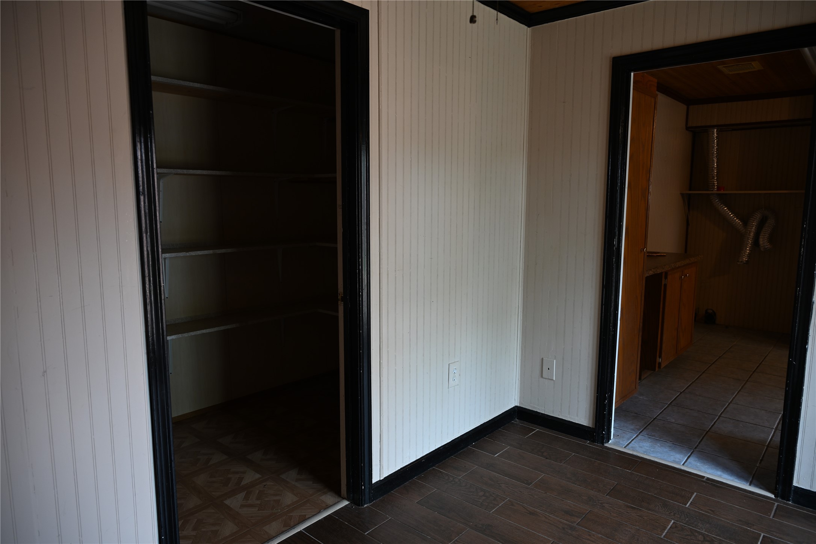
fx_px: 544
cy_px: 272
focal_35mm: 24
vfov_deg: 53.1
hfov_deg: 73.7
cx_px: 408
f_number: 4
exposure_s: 1/25
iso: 180
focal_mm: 24
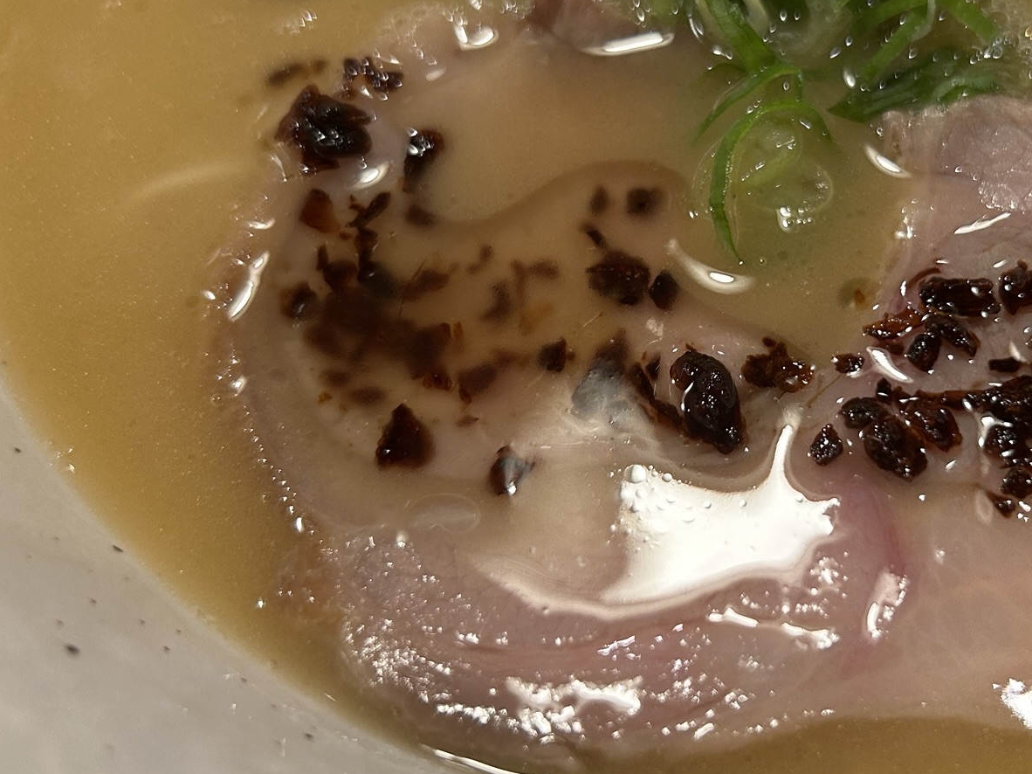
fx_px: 1311
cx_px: 725
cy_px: 371
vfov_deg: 32.9
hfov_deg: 42.1
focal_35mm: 44
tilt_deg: -64.5
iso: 100
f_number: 1.5
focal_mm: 5.7
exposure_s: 1/50
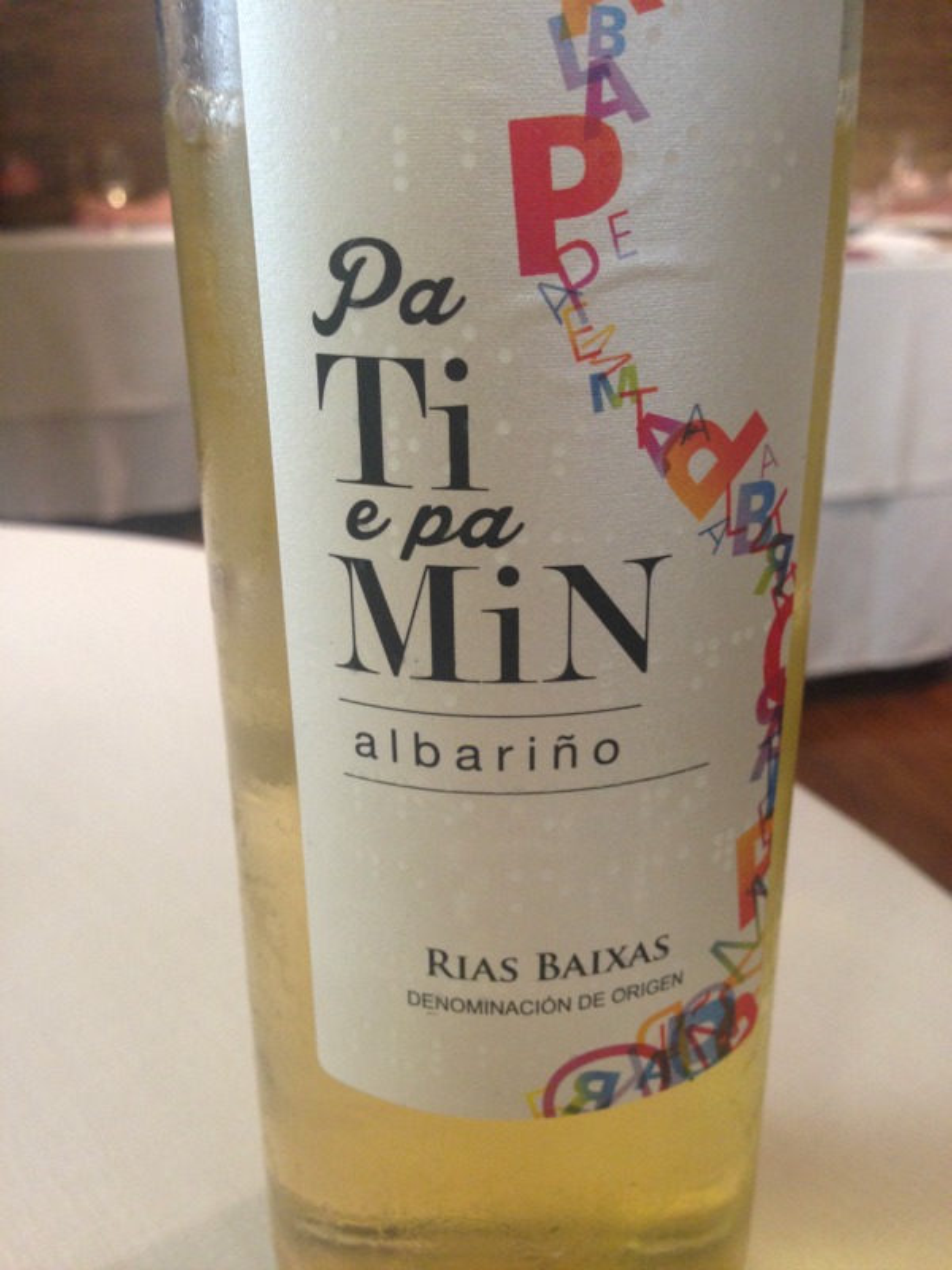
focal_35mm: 33
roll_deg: +1.0
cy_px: 635
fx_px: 1210
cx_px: 476
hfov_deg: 42.9
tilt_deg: -20.4
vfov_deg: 55.4
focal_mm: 4.12
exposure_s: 1/20
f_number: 2.4
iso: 100
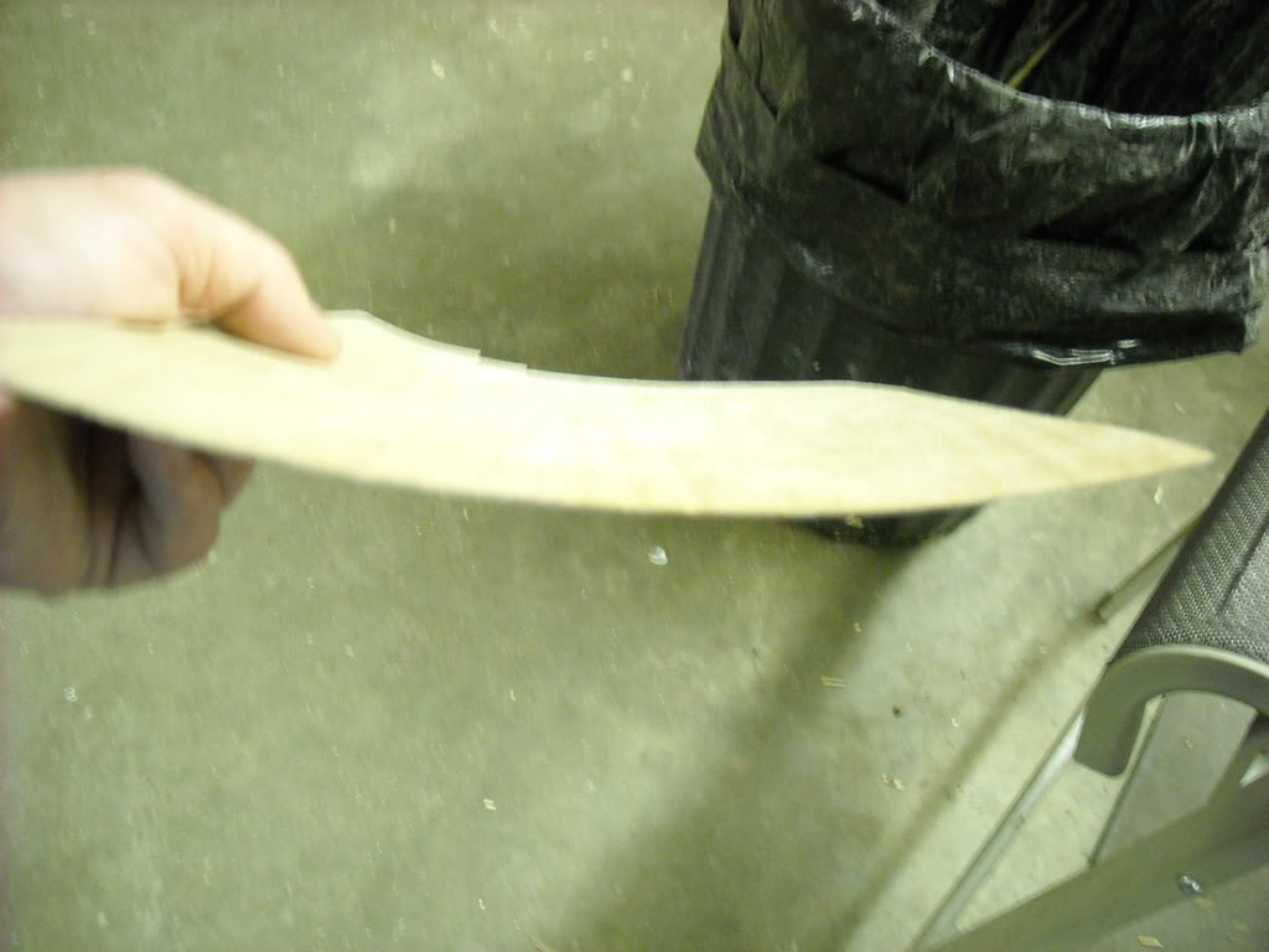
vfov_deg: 40.7
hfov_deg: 52.6
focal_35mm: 35
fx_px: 1283
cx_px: 634
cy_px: 476
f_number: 2.8
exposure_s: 1/8
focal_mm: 5.7
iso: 400
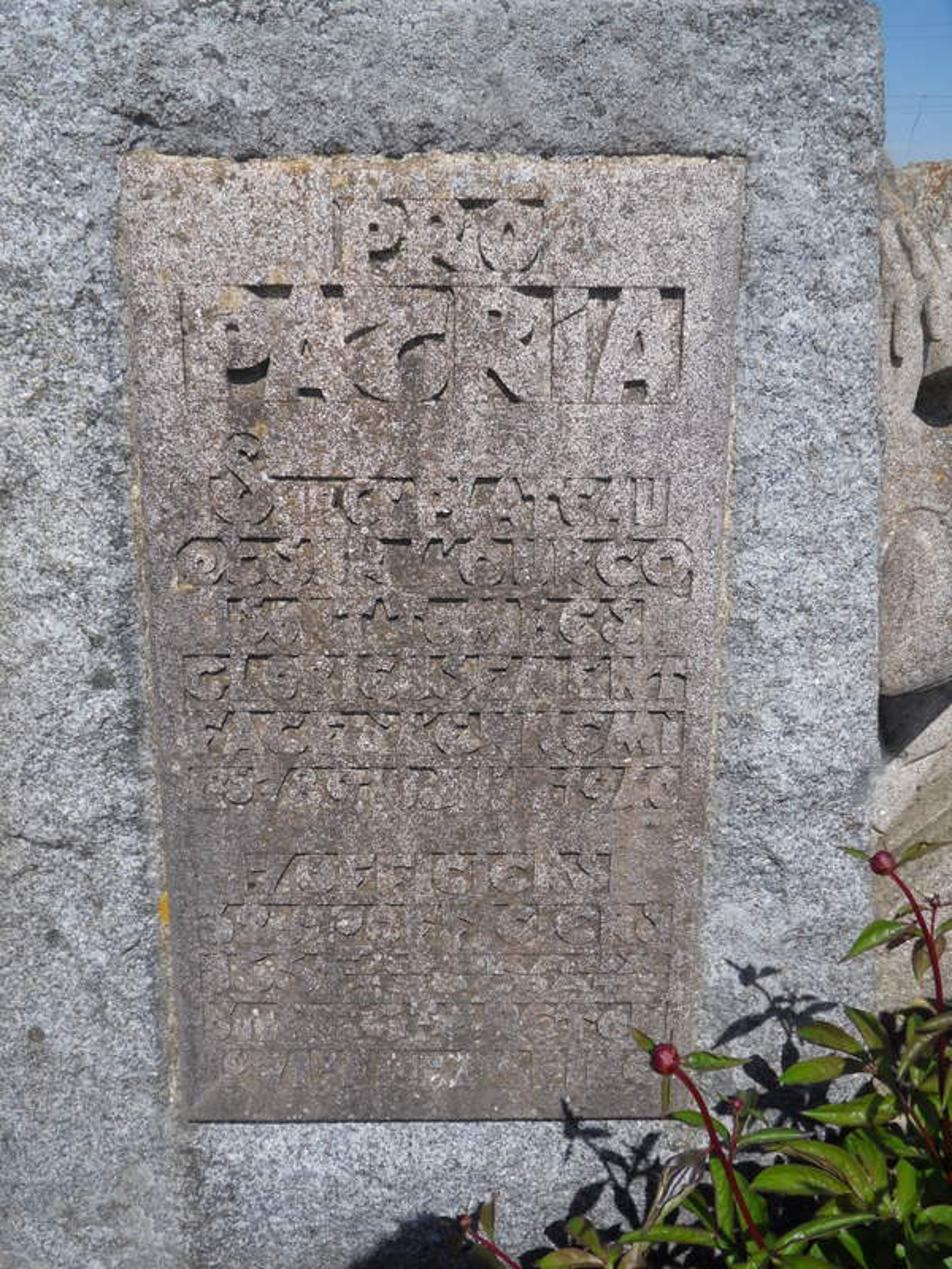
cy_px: 634
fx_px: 1137
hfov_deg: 45.4
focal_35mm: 31
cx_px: 476
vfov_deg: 58.4
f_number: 8.2
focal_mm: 5.6
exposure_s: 1/250
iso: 80
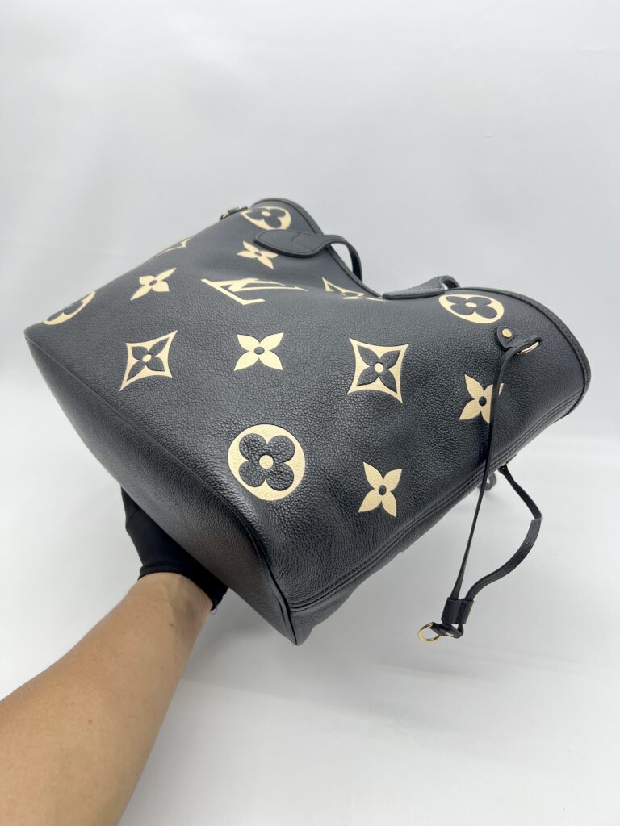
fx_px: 621
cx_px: 310
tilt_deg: -30.6
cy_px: 413
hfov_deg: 53.1
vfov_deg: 67.3
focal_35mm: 26
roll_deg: +1.5
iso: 50
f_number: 1.5
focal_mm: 5.7
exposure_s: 1/100
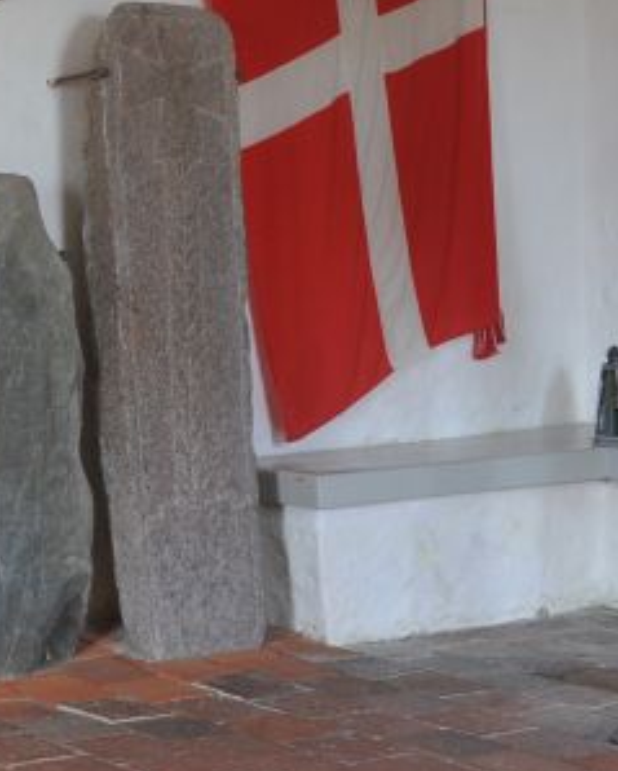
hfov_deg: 16.0
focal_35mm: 88
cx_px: -326
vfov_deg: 21.6
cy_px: 230
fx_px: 2009
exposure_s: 1/80
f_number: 7.1
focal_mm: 35
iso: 1000
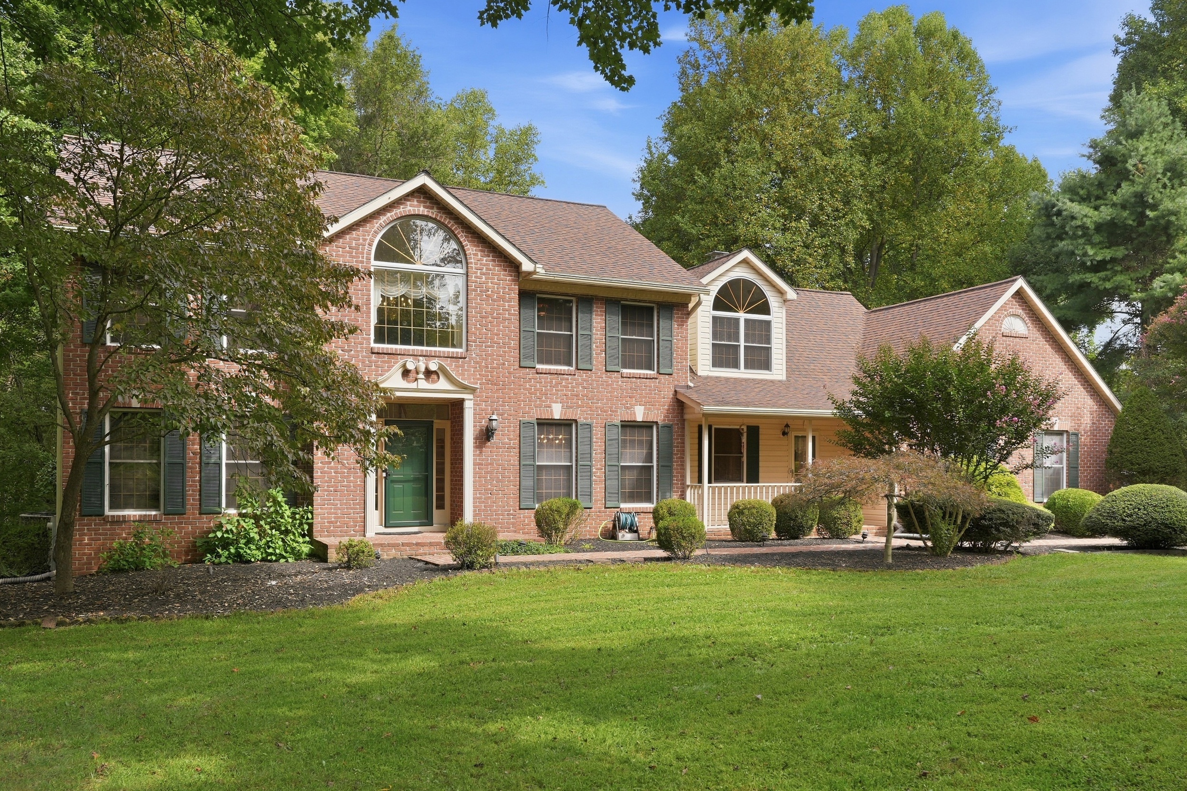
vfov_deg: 45.0
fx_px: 956
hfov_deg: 63.7
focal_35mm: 29
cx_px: 594
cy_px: 396
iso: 100
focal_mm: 29
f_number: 8
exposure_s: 1/125
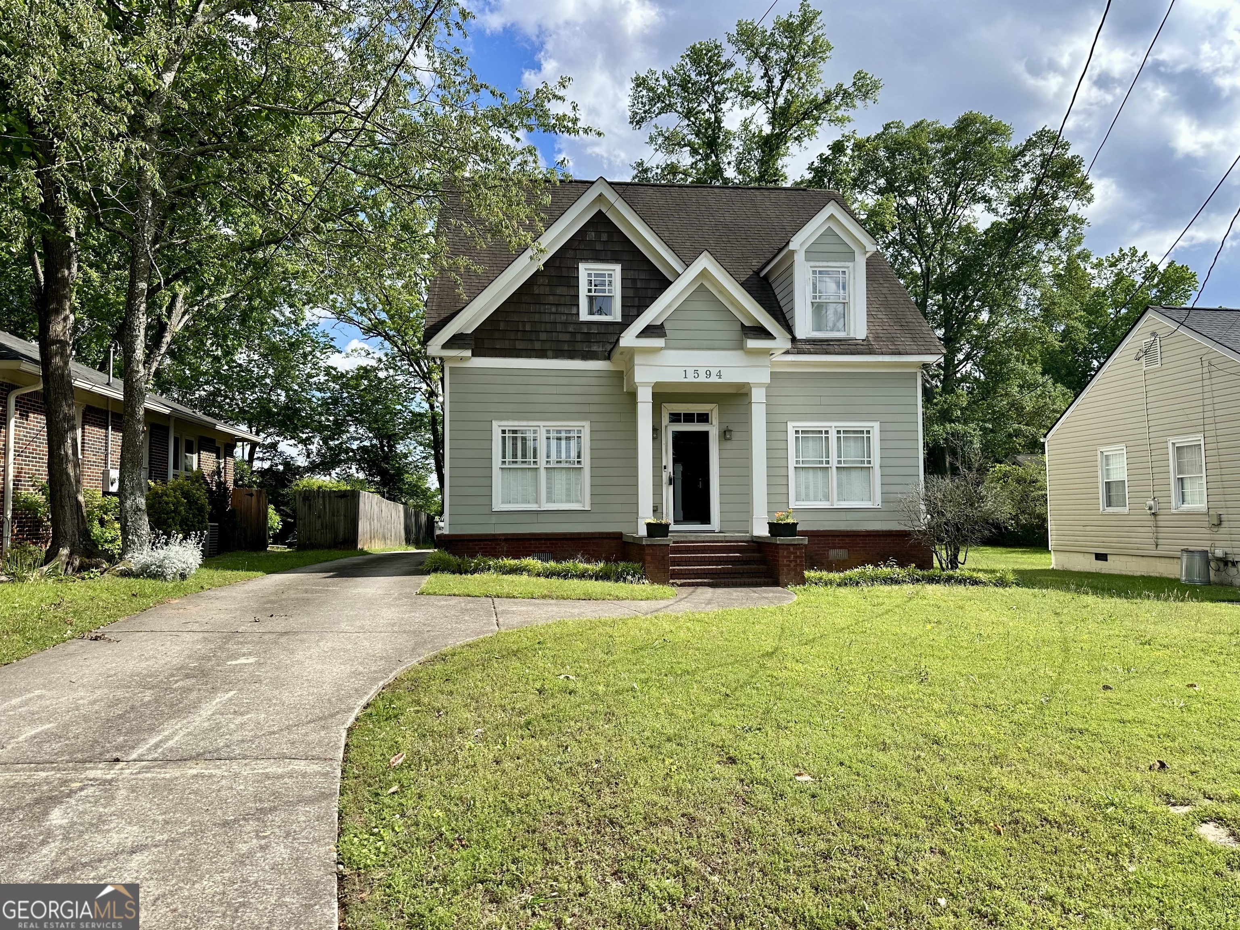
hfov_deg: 71.6
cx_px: 620
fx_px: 860
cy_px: 465
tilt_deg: +2.7
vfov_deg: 56.8
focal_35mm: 24
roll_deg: +0.6
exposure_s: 1/3356
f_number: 1.78
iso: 80
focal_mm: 6.86
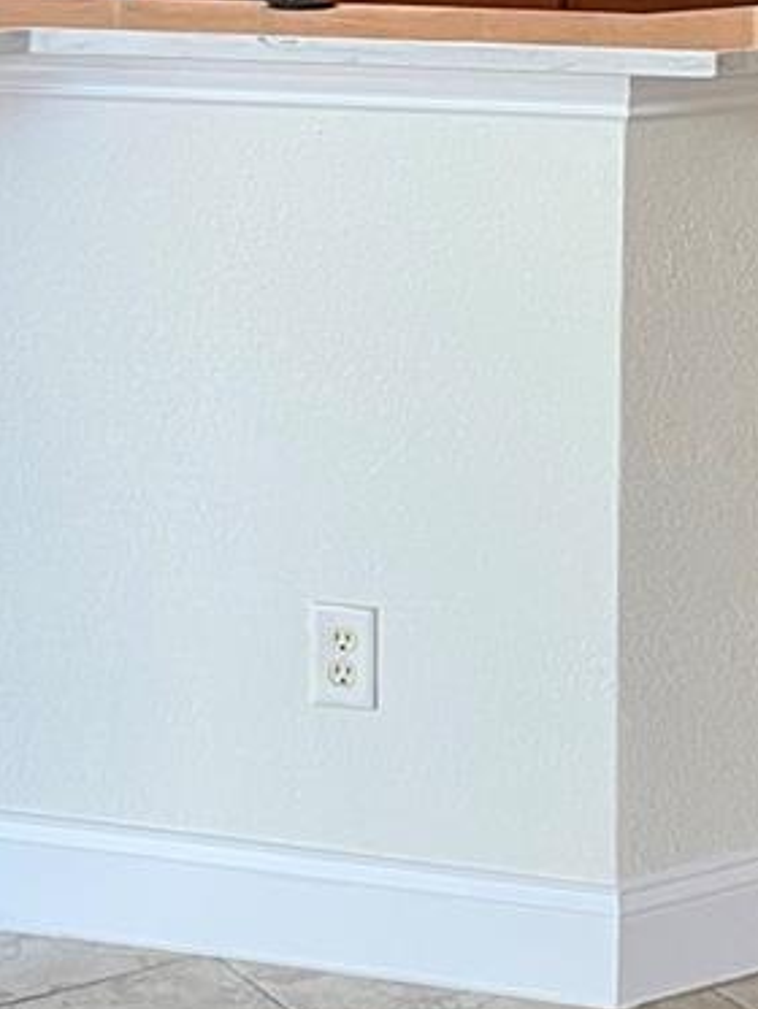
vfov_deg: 17.9
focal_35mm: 107
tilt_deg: -6.4
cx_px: 300
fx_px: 3122
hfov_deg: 13.8
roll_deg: +0.9
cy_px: -35
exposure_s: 1/60
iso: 100
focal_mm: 4.2
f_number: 1.6
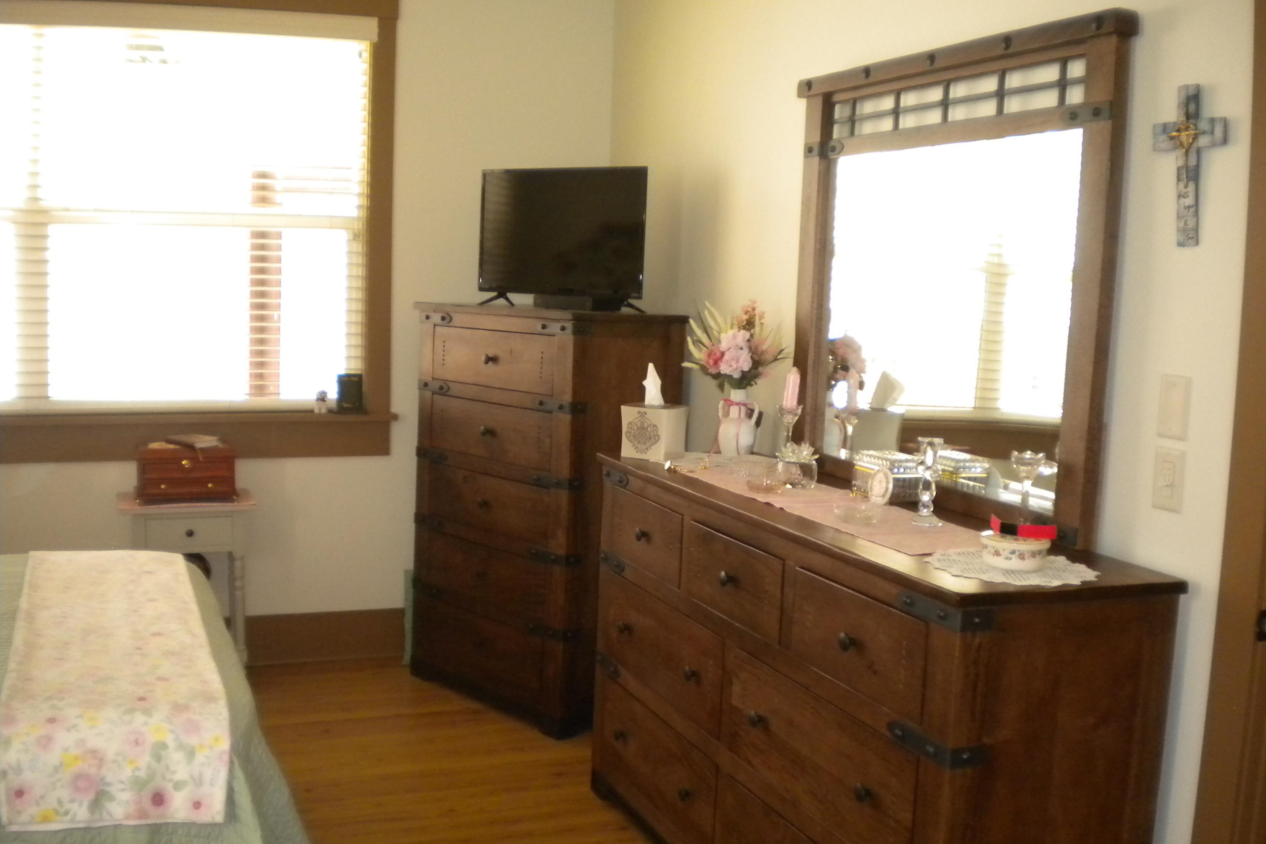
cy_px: 427
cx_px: 640
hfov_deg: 51.9
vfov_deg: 35.9
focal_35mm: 37
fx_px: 1301
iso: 400
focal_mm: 6.3
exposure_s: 1/30
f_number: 3.1
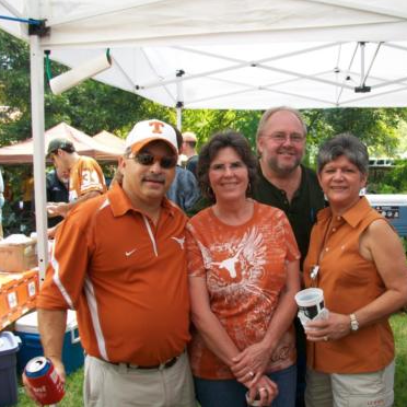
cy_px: 203
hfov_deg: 43.4
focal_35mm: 38
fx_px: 505
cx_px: 265
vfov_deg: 43.9
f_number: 2.8
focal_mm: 5.7
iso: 64
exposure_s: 1/80
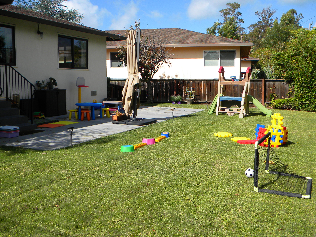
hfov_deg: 51.4
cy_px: 118
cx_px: 158
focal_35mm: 36
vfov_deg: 39.7
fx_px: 329
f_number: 7.4
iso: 80
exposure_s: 1/257
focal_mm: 6.4
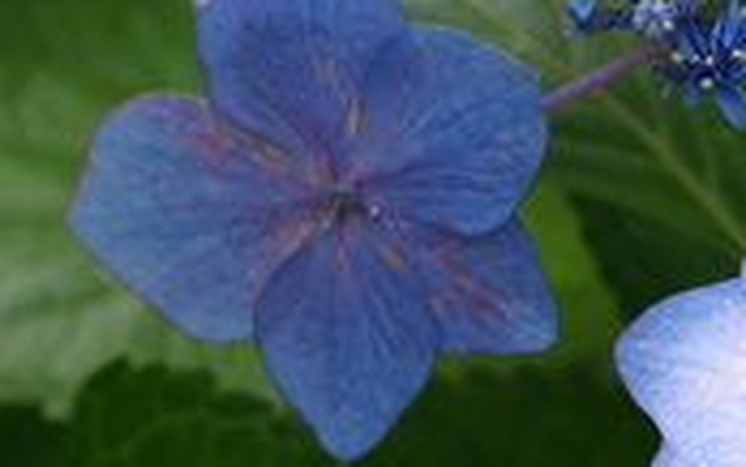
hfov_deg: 13.1
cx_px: 729
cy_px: 28
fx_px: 3214
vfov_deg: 8.3
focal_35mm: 158
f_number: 5
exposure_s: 1/80
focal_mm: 30
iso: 100
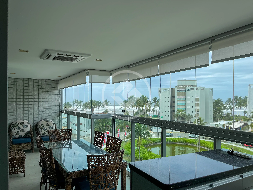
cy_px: 95
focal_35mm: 26
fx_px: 190
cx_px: 126
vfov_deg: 53.1
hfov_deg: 67.3
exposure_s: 1/1600
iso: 50
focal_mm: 5.1
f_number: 1.6
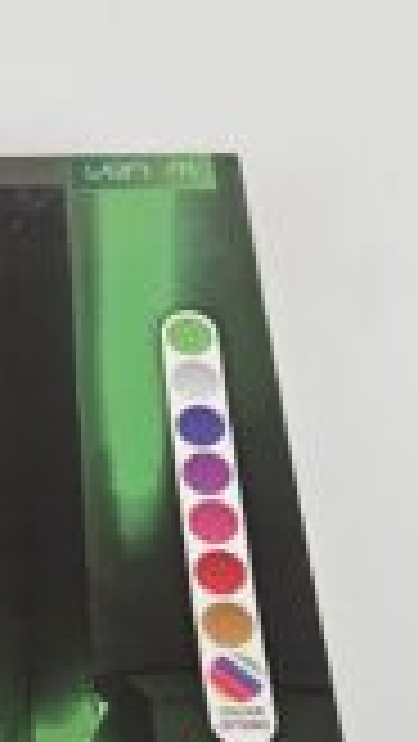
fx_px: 1239
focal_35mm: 63
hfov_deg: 18.0
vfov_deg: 32.5
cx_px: -108
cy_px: 585
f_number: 1.8
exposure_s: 1/100
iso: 25
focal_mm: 5.4
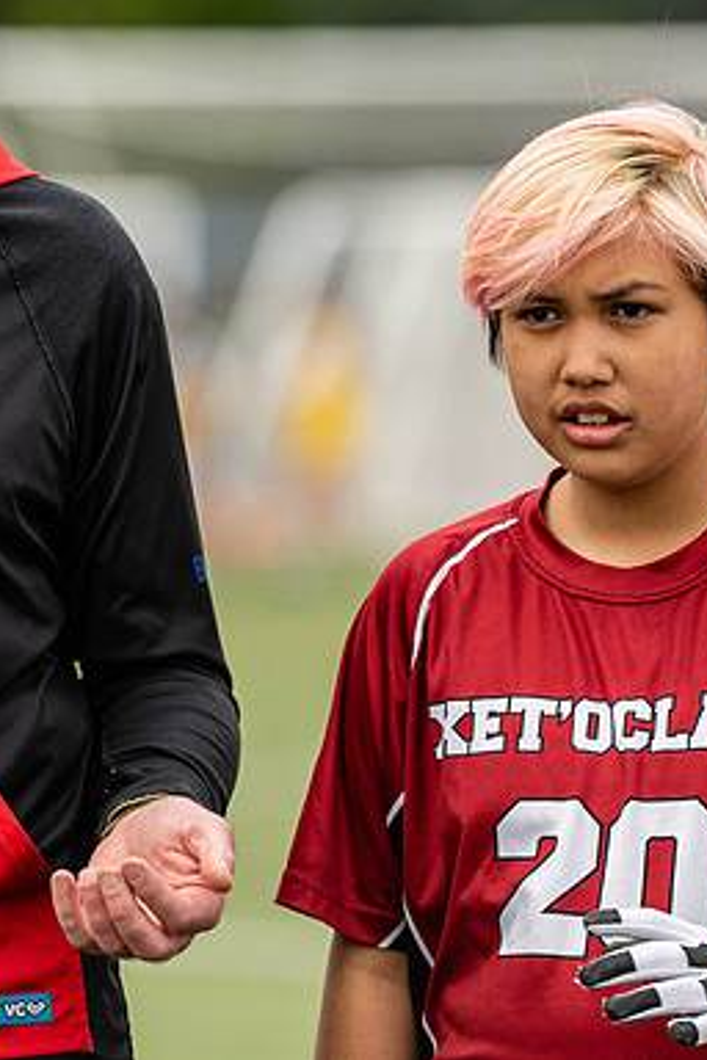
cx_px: 660
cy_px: 529
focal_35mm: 453
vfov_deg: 4.6
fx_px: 13344
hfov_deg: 3.0
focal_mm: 200
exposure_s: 1/1000
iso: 100
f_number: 3.2
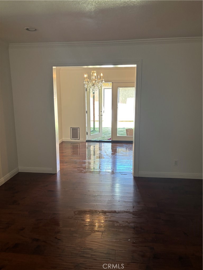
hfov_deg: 53.1
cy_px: 135
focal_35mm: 26
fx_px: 203
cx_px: 102
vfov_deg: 67.3
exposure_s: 1/60
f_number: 1.6
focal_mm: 5.96
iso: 160
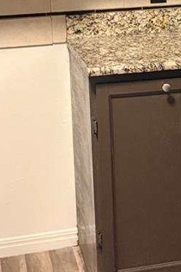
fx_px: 853
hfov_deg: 11.7
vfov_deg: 17.8
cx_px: 247
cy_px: 22
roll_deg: +2.6
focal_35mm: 113
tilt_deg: -6.5
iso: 500
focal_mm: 5.96
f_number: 1.6
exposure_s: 1/60
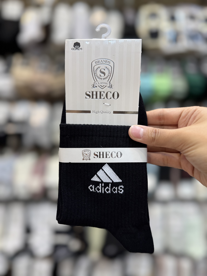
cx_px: 104
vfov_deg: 71.6
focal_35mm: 24
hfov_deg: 56.8
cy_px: 138
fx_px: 191
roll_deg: -0.6
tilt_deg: +6.8
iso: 64
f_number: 1.78
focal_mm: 6.76
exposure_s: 1/100
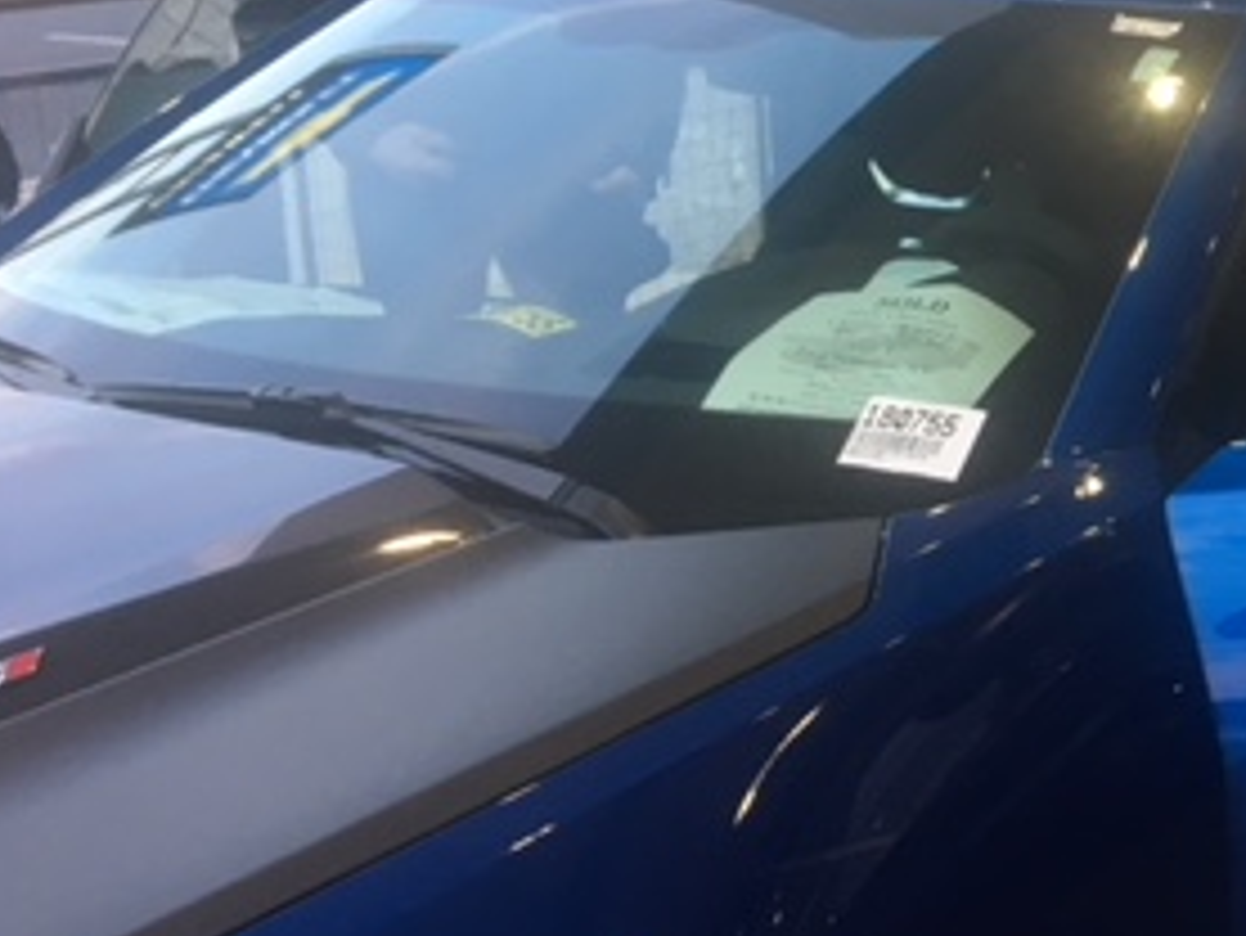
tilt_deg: -14.6
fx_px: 2413
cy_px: 356
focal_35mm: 67
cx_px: 1390
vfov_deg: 21.9
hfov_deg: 26.5
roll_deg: +0.0
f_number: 2.2
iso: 50
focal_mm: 4.15
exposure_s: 1/30
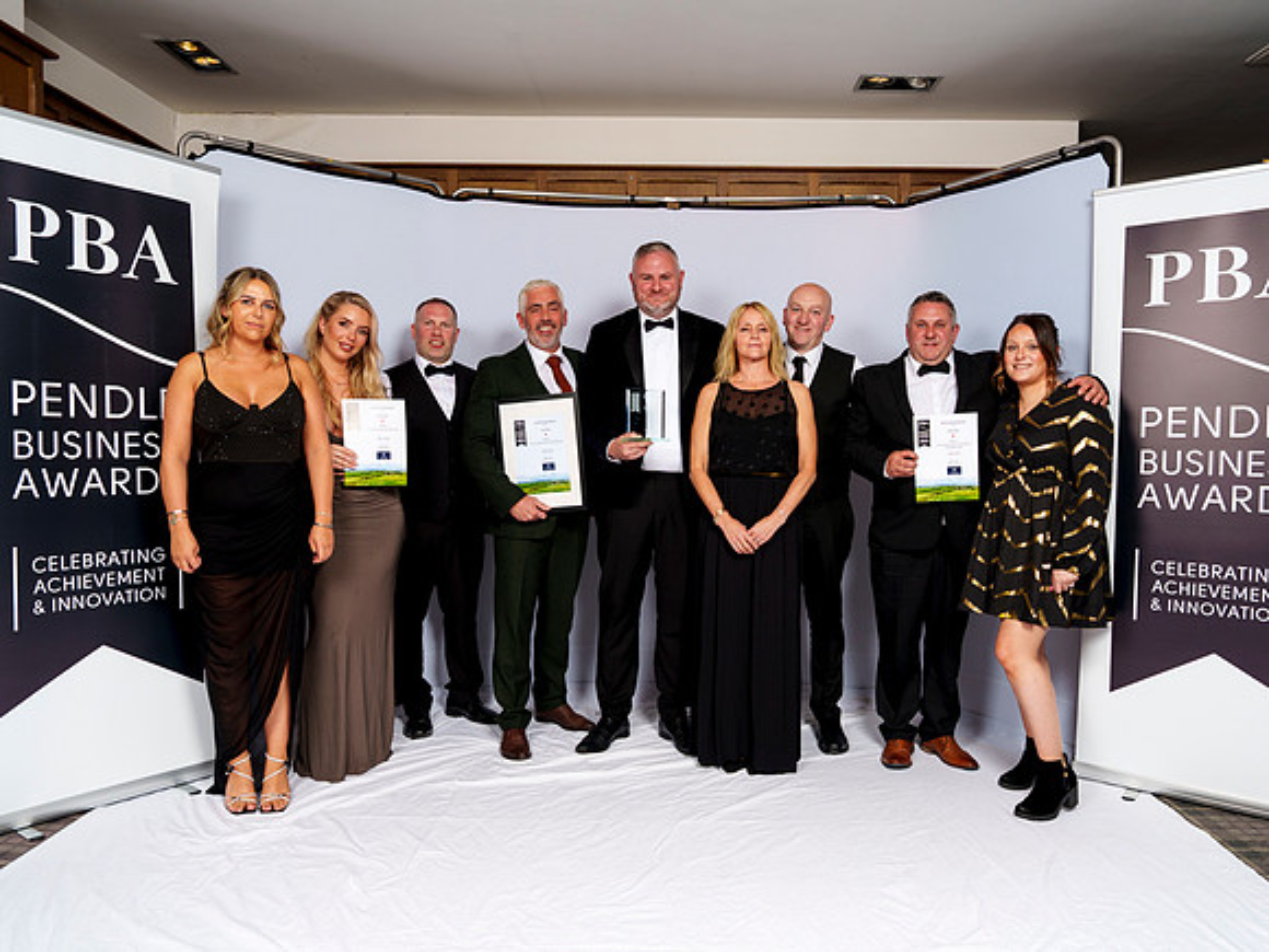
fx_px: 957
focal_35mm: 26
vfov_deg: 52.9
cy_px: 476
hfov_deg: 67.0
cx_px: 663
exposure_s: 1/125
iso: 100
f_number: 8
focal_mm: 24
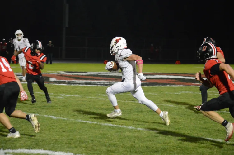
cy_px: 78
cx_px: 117
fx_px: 896
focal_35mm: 138
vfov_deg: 9.9
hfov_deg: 14.9
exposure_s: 1/400
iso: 6400
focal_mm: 92
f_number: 4.5
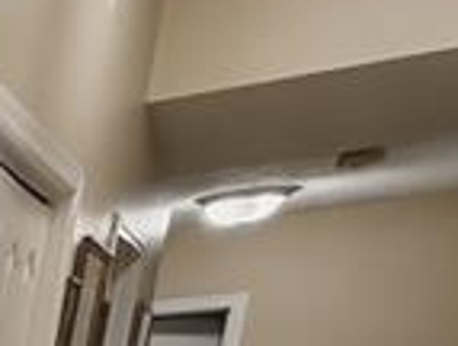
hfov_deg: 10.7
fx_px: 1326
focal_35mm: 100
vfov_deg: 11.6
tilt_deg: -15.7
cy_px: 884
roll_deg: +3.1
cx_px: -999
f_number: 2.2
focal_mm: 2.2
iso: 80
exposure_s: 1/120
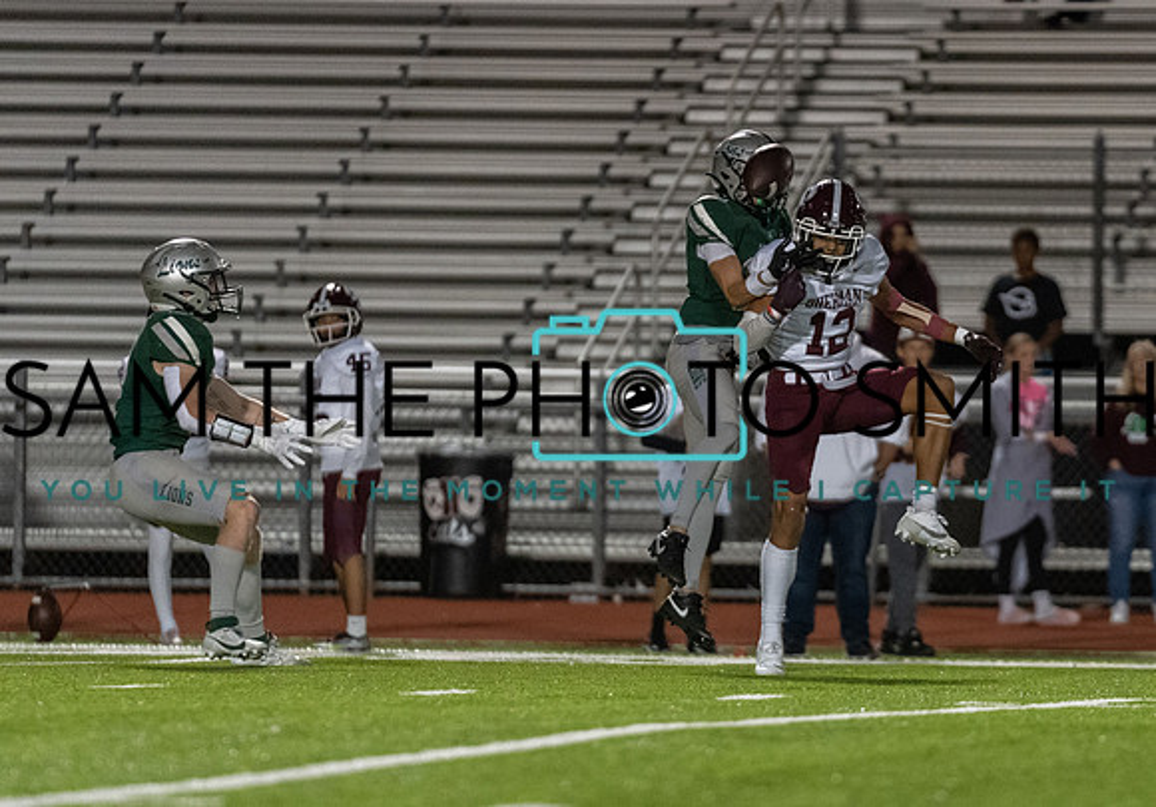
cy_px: 373
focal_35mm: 357
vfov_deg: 4.0
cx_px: 864
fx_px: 11634
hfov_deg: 5.7
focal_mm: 200
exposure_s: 1/1250
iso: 5000
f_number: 2.8
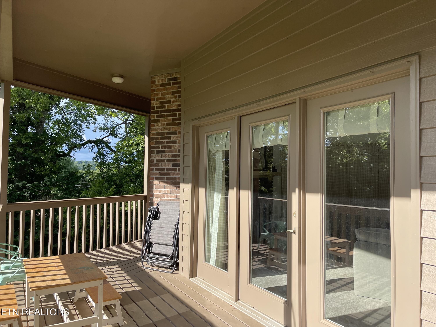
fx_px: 315
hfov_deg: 69.4
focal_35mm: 25
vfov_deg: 54.9
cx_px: 218
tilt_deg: +0.7
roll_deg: -0.4
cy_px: 164
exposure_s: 1/1038
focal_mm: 5.1
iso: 32
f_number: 1.6
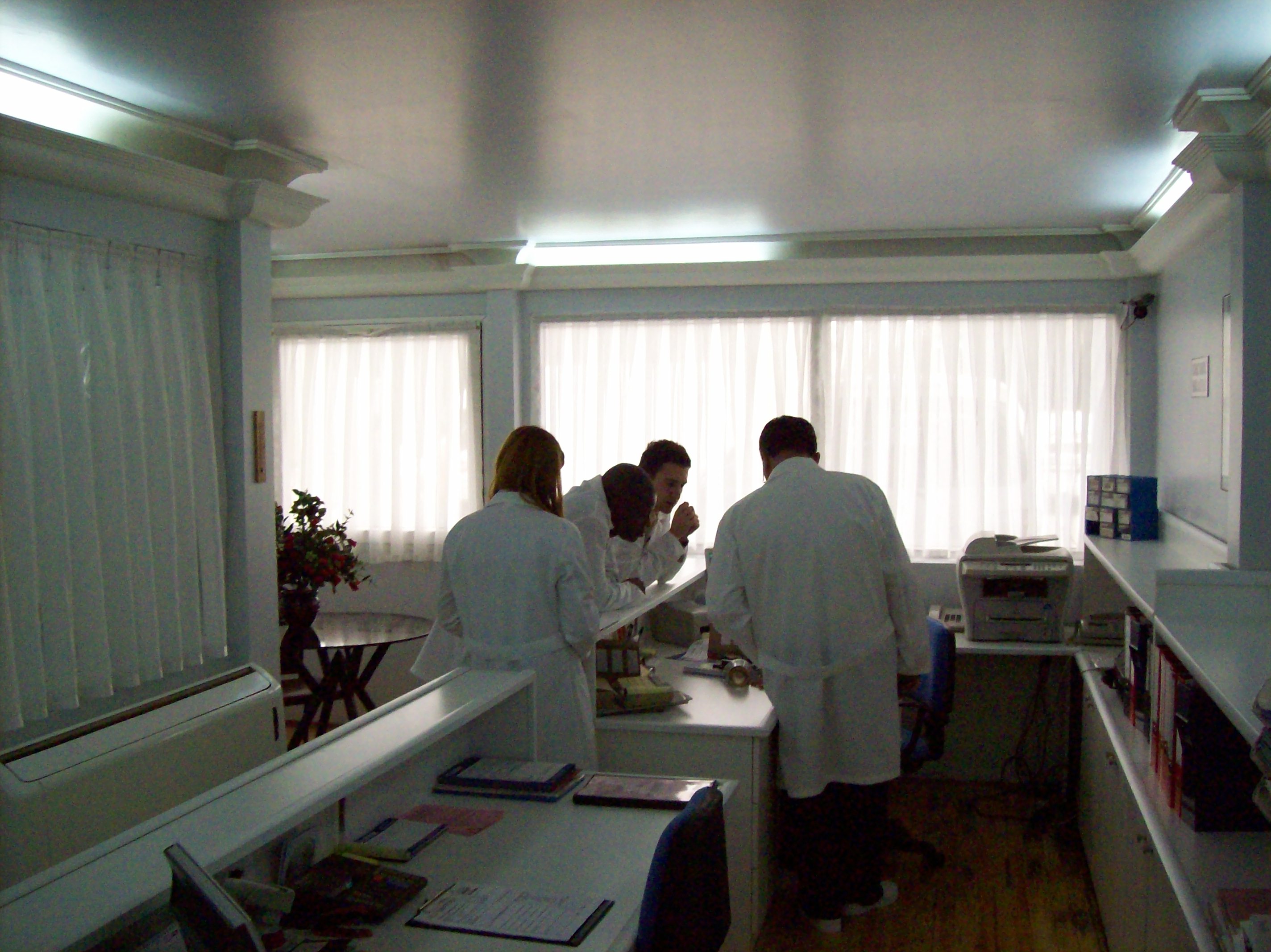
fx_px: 1321
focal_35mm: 36
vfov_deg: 39.6
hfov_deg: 51.4
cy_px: 476
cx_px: 636
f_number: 2.7
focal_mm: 6
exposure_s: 1/128
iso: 362
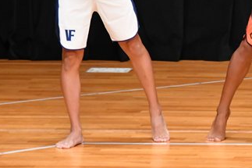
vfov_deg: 2.1
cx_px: 198
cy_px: -13
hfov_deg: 3.2
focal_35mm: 647
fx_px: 4526
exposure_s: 1/400
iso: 5000
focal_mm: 180
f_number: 5.6
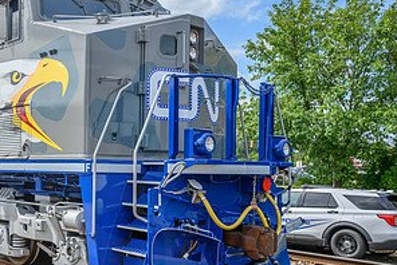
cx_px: 43
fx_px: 519
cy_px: 169
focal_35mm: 47
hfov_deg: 39.0
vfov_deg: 28.6
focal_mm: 24
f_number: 6.3
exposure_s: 1/800
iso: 200
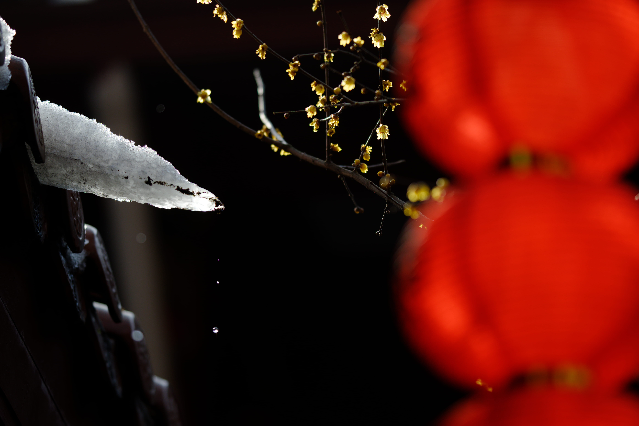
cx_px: 320
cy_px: 213
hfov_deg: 10.2
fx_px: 3594
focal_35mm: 202
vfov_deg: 6.8
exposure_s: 1/5000
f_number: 1.8
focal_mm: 135
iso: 100
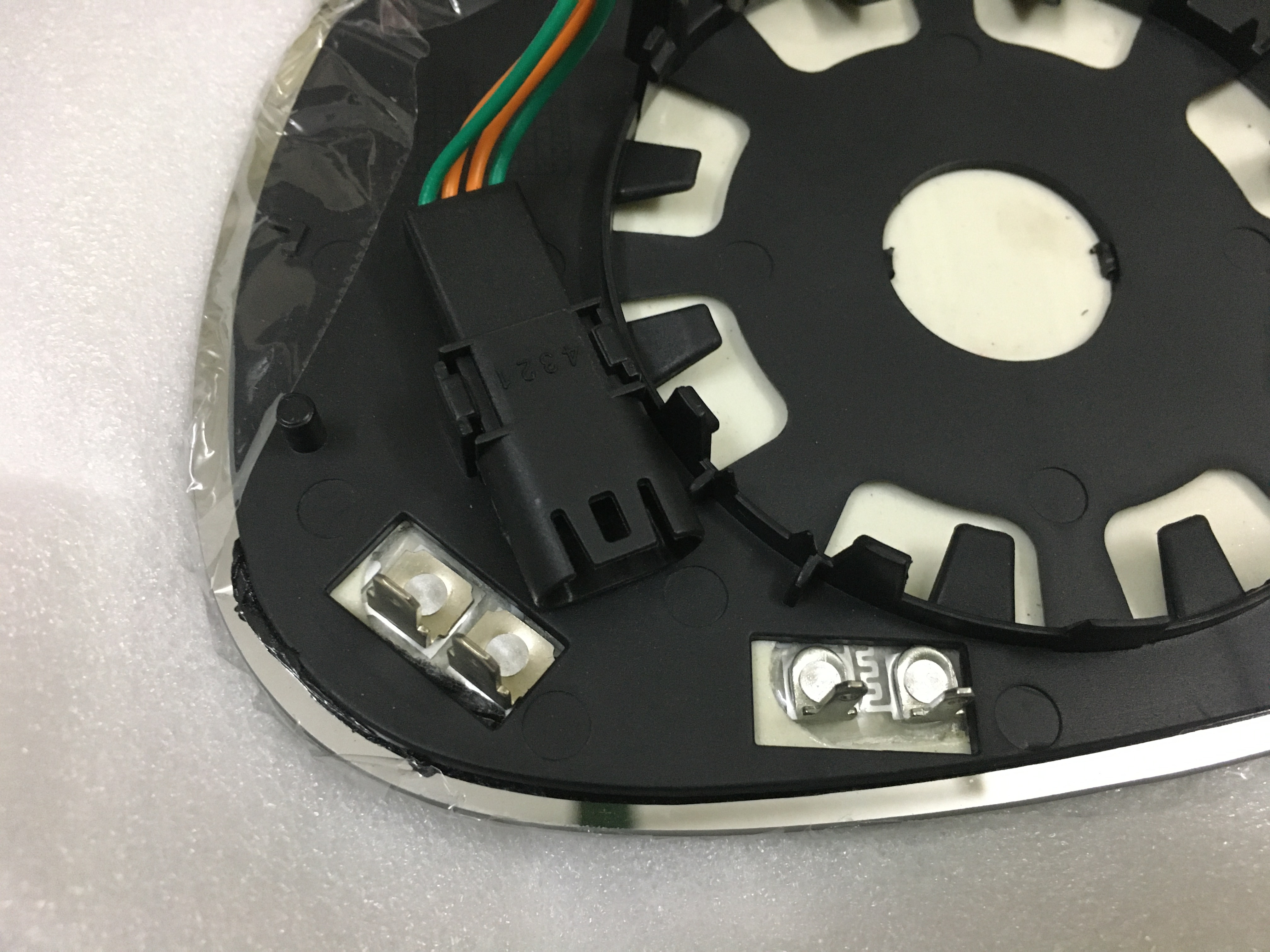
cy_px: 476
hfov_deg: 61.7
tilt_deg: -67.2
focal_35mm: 29
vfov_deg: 48.2
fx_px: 1064
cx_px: 635
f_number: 2.2
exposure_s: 1/17
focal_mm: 4.15
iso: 250
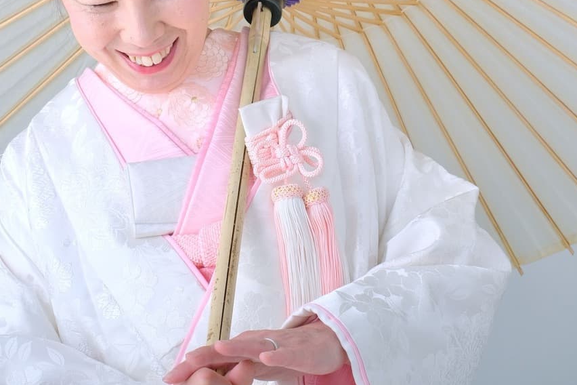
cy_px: 110
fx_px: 1571
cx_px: 271
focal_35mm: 98
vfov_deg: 13.9
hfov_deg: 20.8
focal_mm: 38.8
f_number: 9
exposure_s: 1/60
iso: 800
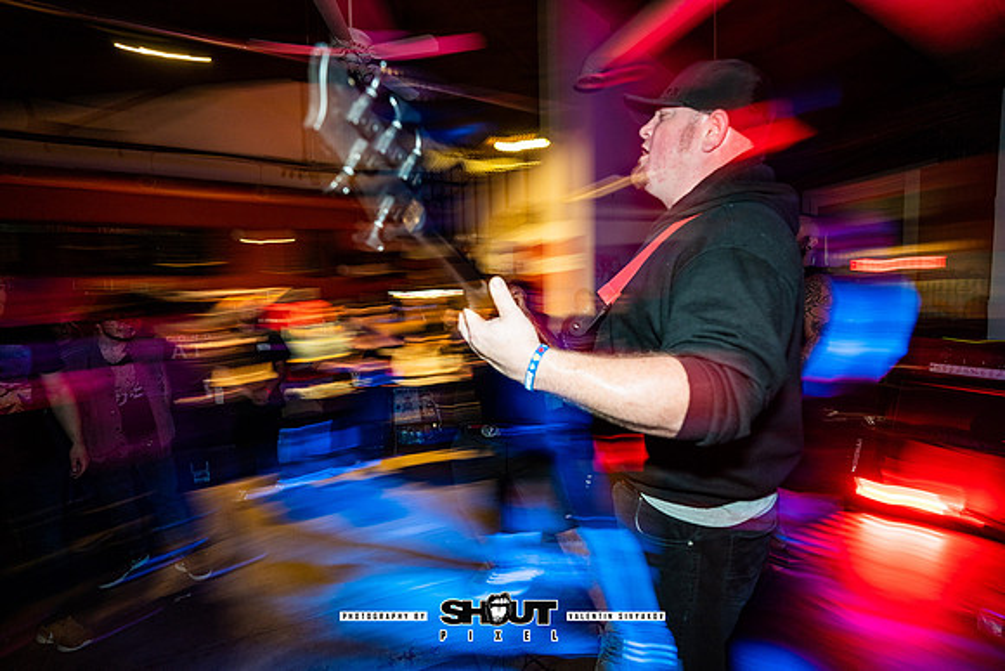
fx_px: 391
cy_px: 336
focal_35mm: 14
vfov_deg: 81.2
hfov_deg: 104.2
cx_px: 502
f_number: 2.8
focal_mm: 14
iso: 320
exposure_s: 1/10
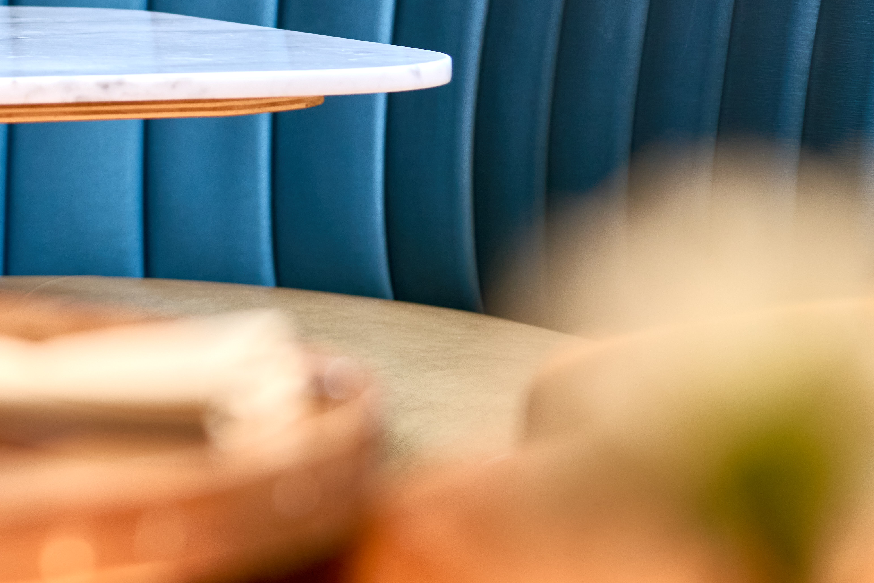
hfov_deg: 8.8
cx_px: -193
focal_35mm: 232
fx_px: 5633
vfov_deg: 5.9
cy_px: 211
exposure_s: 1/100
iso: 640
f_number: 2.8
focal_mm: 90
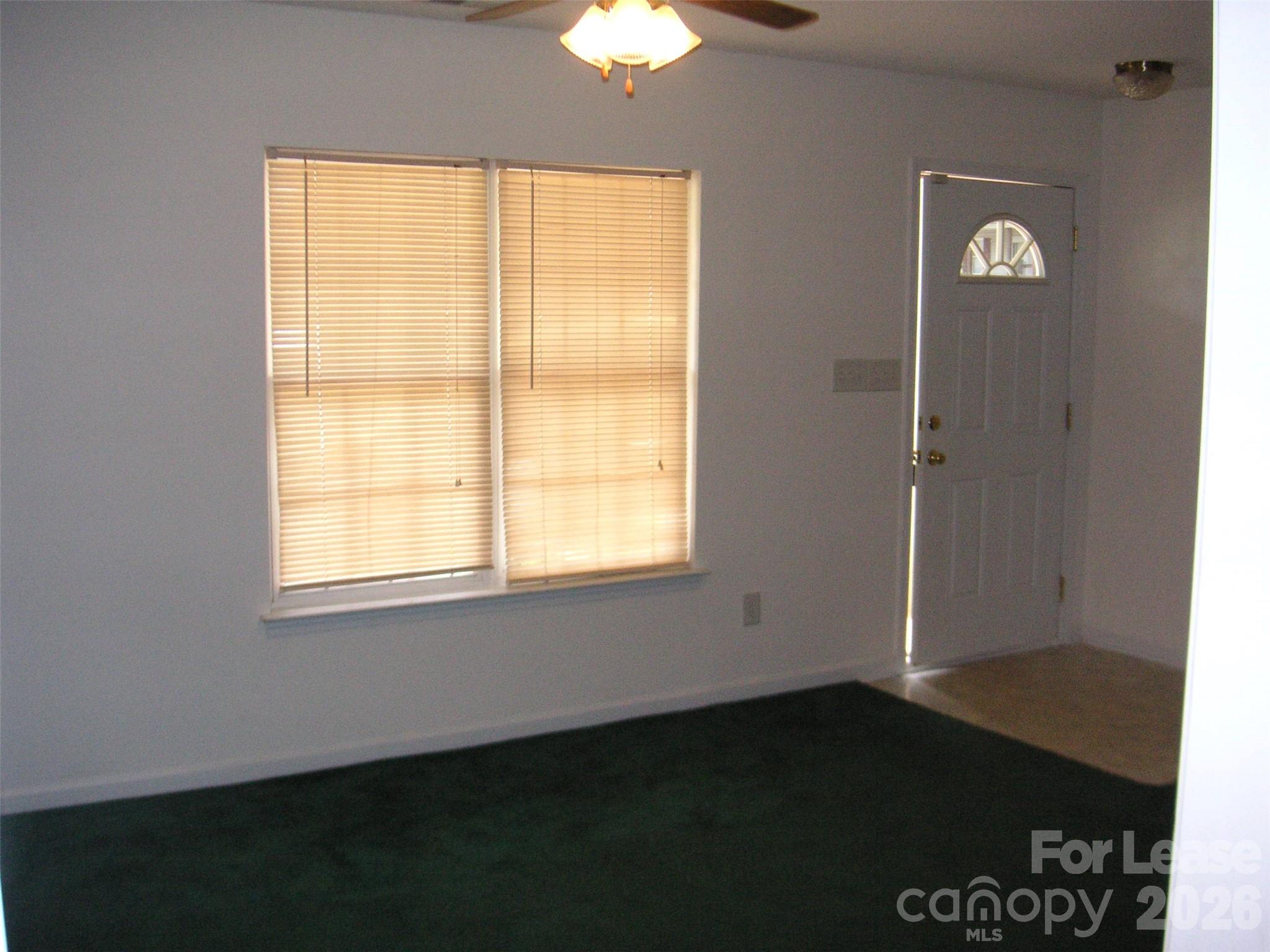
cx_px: 635
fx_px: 1357
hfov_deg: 50.1
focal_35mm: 37
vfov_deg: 38.7
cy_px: 476
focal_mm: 6.1
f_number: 2.8
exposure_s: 1/180
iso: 160
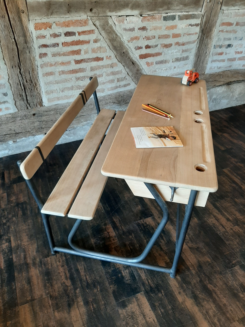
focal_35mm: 26
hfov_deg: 53.1
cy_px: 164
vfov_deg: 67.3
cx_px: 122
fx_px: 245
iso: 100
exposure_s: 1/50
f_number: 1.7
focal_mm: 3.93
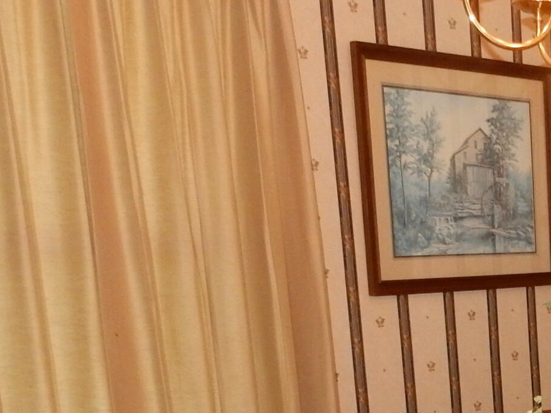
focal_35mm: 82
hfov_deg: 21.5
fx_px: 1305
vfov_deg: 16.7
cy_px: 579
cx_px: 721
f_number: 3.7
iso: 320
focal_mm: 4.5
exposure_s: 1/30
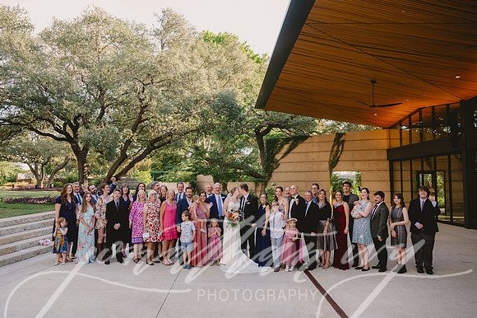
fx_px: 384
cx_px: 238
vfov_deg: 44.9
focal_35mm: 29
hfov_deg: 63.7
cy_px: 159
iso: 800
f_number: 4.5
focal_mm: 29
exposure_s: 1/500
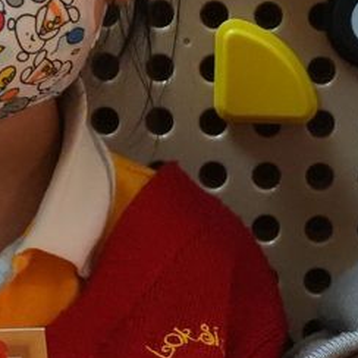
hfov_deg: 10.4
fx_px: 1954
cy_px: 204
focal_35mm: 167
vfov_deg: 10.5
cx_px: 352
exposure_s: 1/160
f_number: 3.5
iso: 3200
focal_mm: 16
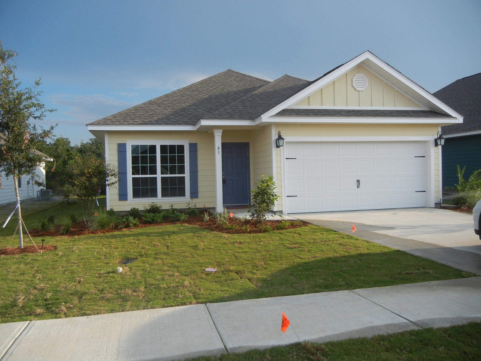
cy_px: 180
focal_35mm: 30
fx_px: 417
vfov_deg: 46.8
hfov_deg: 60.0
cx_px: 240
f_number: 3.5
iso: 160
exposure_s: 1/422
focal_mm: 5.4
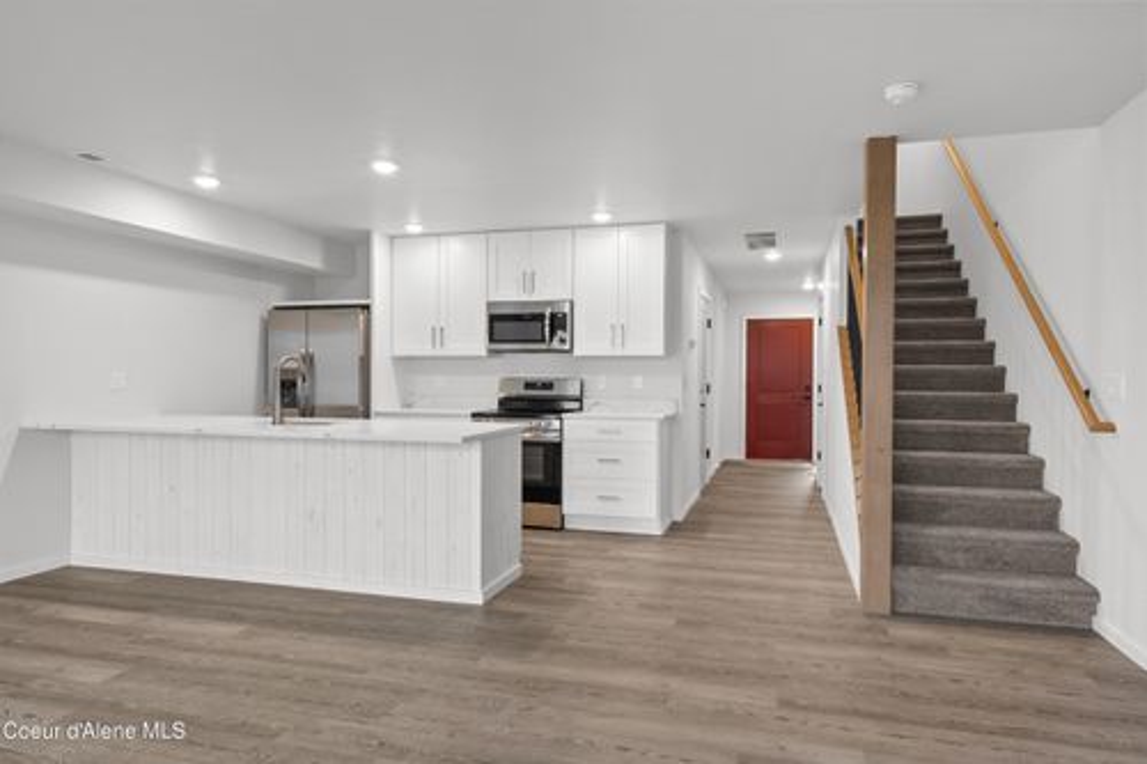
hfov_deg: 78.6
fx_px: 701
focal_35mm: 22
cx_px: 574
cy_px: 382
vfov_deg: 57.2
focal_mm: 22
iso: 400
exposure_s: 1/4
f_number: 8
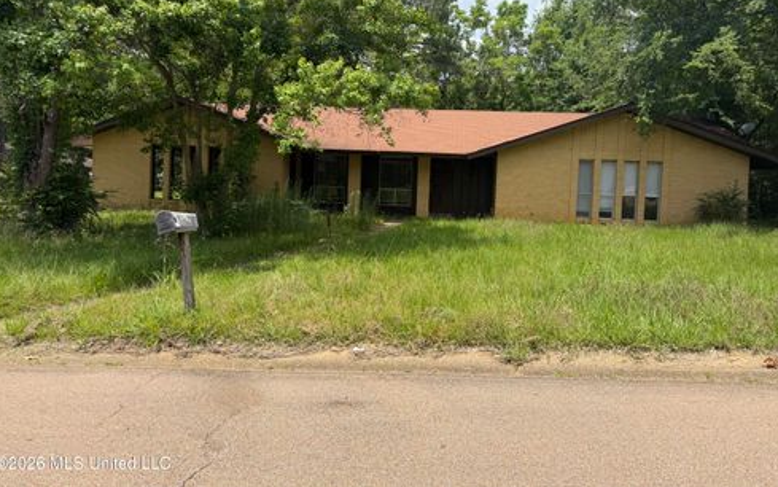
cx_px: 391
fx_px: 551
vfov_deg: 47.3
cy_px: 192
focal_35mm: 26
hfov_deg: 70.4
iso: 100
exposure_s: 1/4167
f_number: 1.78
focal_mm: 6.76
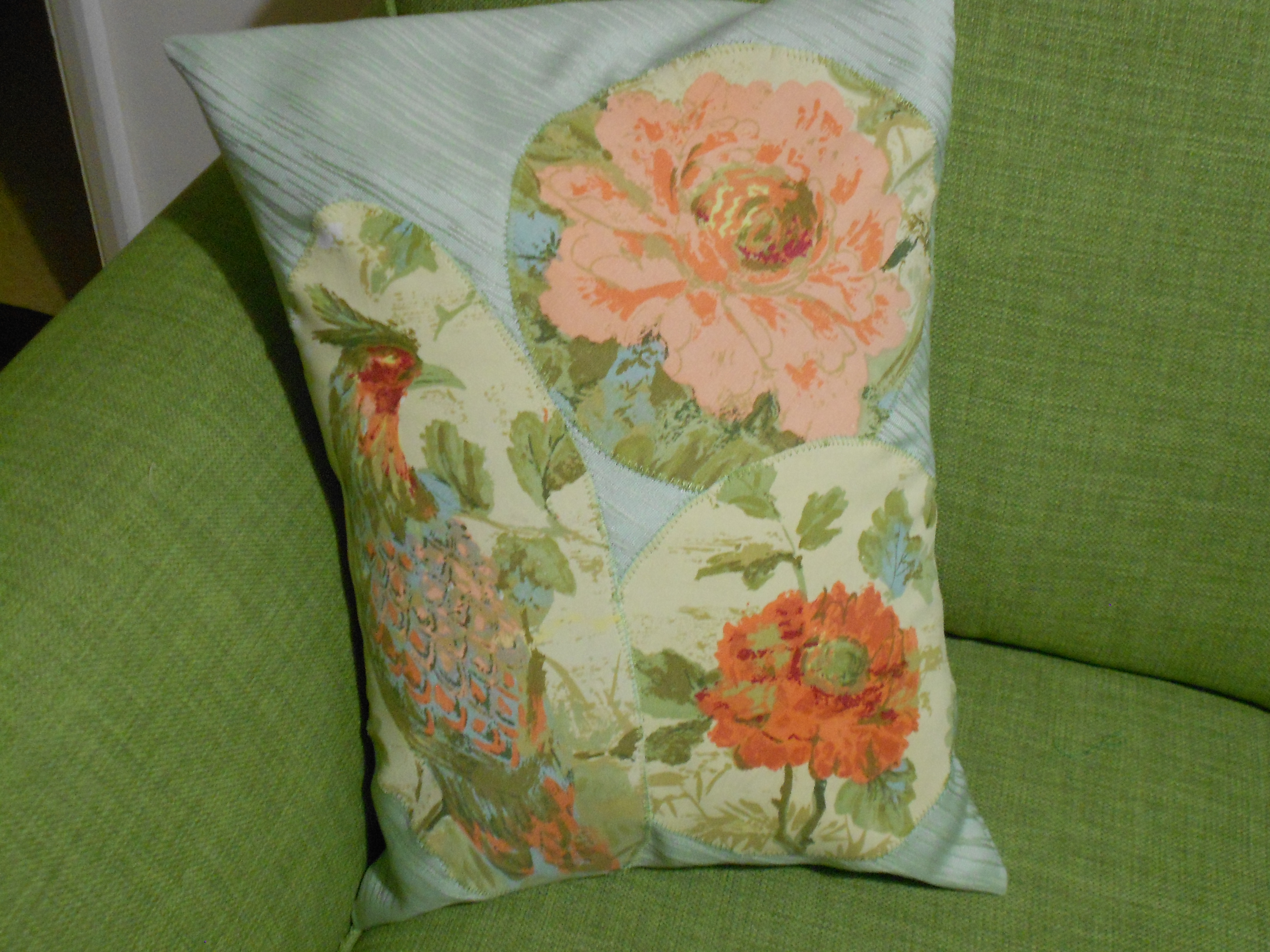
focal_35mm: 43
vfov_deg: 33.6
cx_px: 635
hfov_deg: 43.9
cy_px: 476
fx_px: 1578
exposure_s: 1/10
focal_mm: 7.7
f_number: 4.2
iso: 400
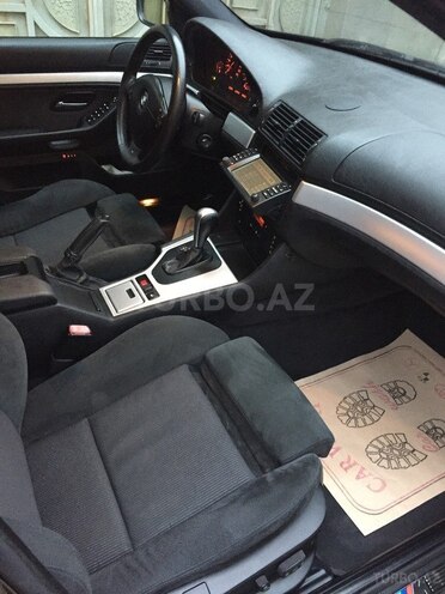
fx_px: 497
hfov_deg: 48.2
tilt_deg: -37.1
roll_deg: -7.0
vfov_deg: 61.7
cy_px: 297
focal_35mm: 29
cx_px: 222
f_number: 2.2
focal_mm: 4.15
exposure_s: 1/17
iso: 320
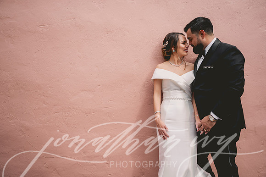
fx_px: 222
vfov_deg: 43.6
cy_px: 88
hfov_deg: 62.0
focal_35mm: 30
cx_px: 133
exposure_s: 1/800
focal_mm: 30
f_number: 2.8
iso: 64
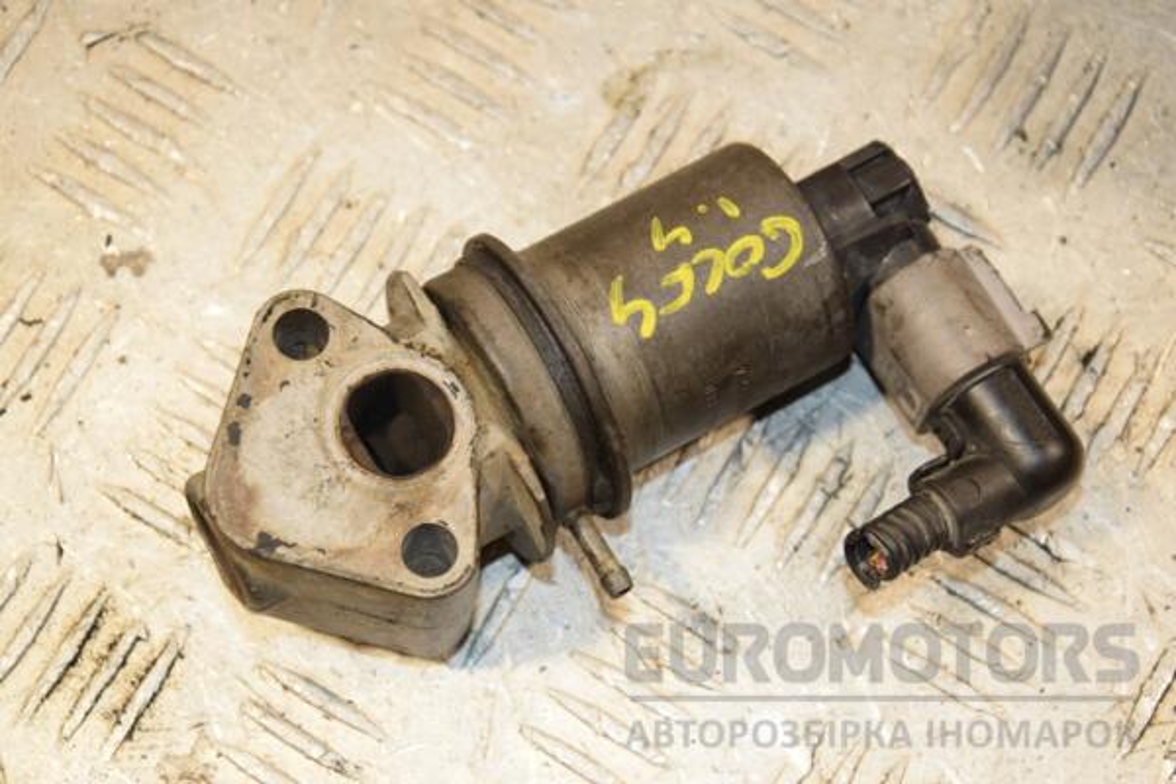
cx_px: 588
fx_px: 3038
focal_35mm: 93
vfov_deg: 14.7
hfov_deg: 21.9
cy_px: 392
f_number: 7.1
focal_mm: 62
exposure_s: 1/200
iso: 800
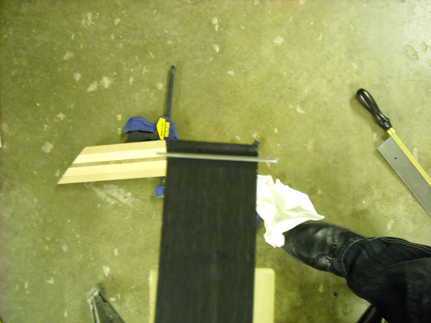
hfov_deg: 52.6
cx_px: 216
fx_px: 436
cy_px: 162
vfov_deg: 40.7
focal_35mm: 35
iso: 565
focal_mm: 5.7
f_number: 2.8
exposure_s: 1/8
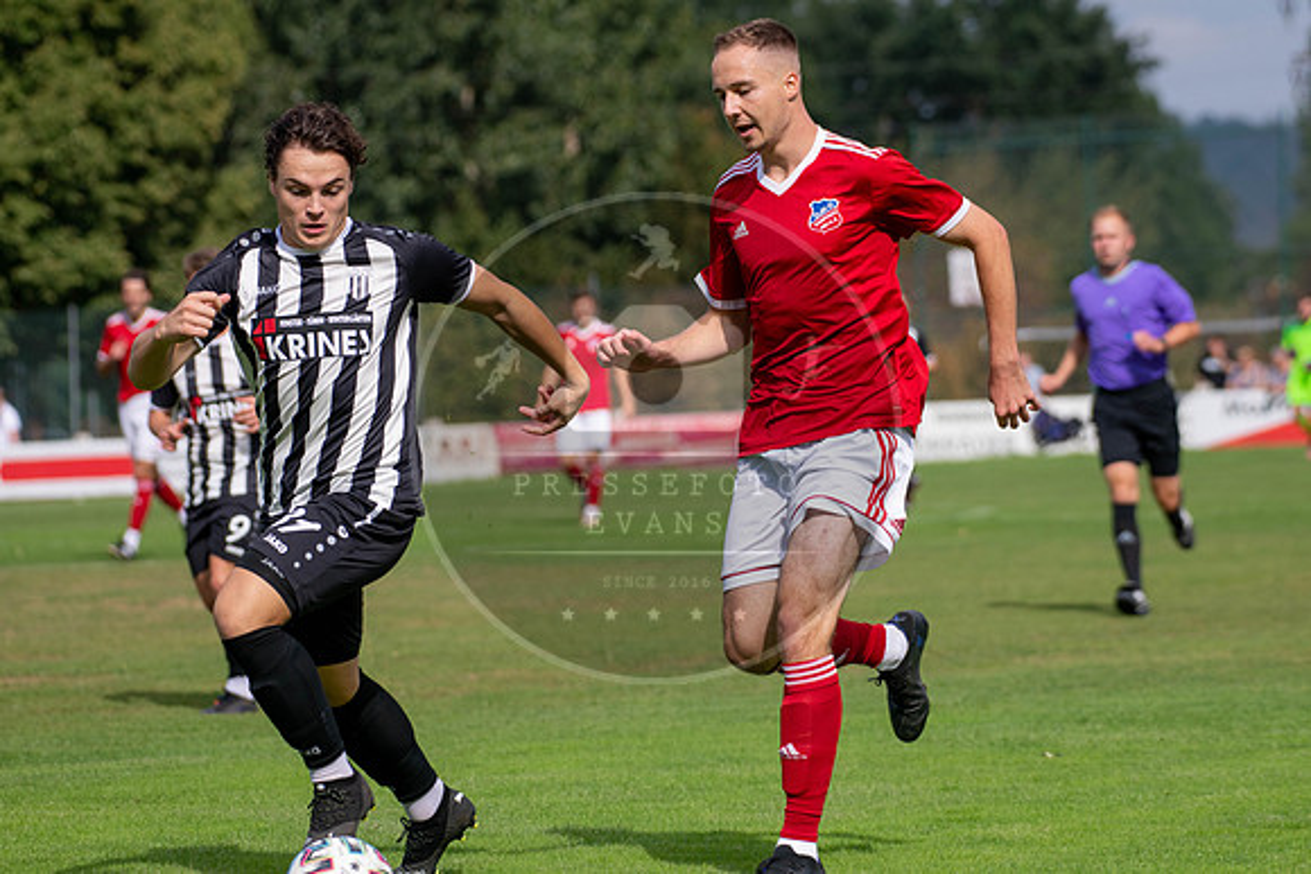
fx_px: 7967
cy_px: 396
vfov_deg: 6.3
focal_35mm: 219
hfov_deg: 9.4
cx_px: 717
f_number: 5.6
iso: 250
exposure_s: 1/1600
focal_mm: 200
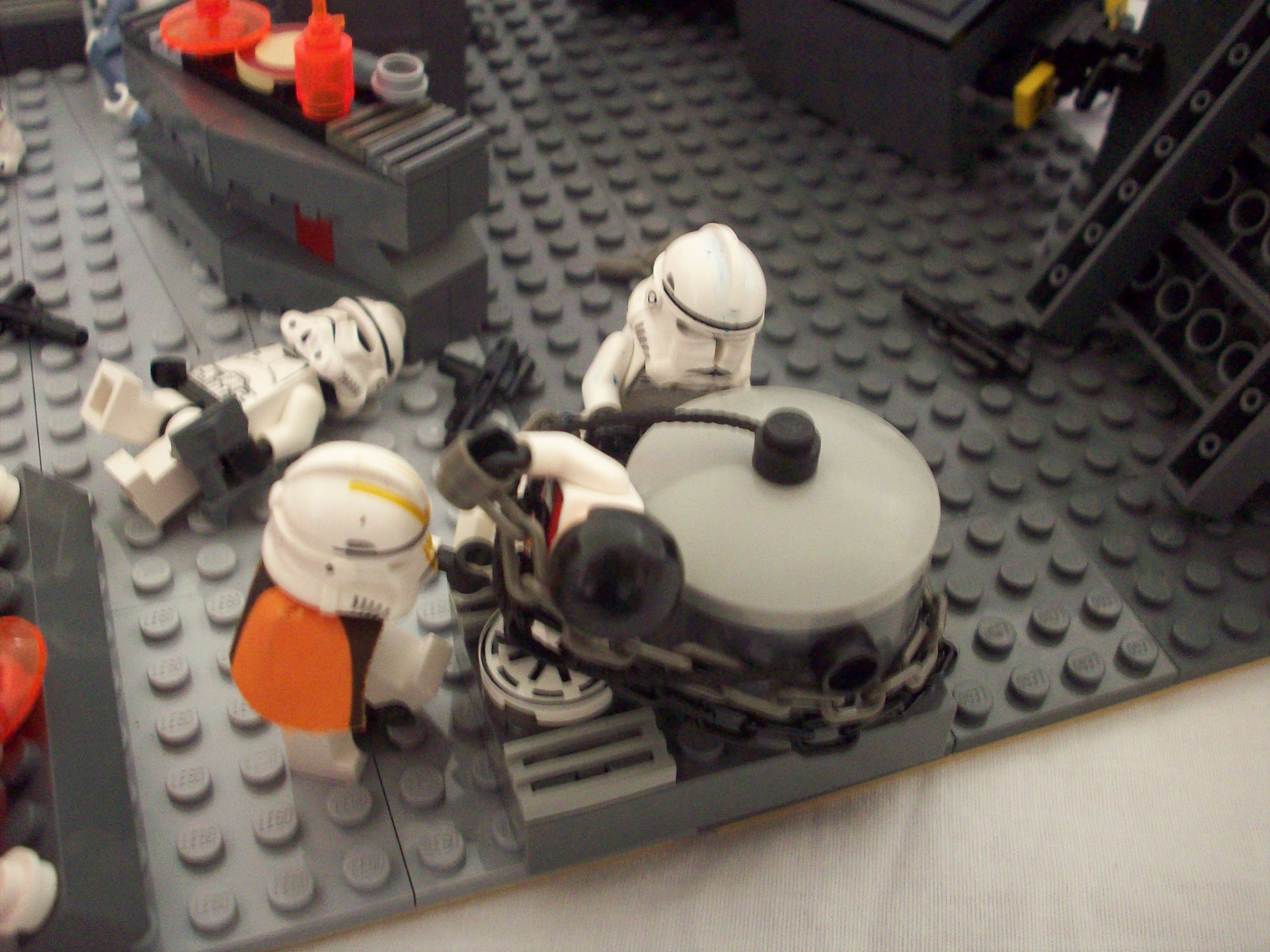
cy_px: 476
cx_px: 635
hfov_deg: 50.1
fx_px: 1357
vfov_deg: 38.7
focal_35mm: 37
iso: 200
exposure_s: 1/8
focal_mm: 6.2
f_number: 2.8
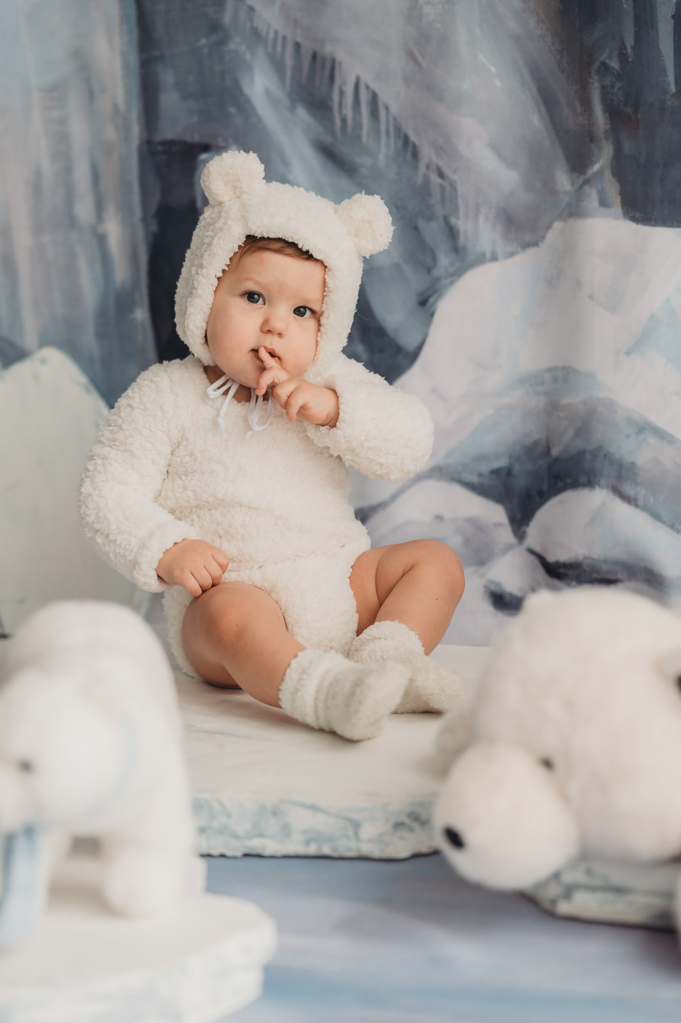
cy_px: 493
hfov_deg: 13.0
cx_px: 263
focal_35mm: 105
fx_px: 2984
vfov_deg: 19.5
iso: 400
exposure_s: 1/400
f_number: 2
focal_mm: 85
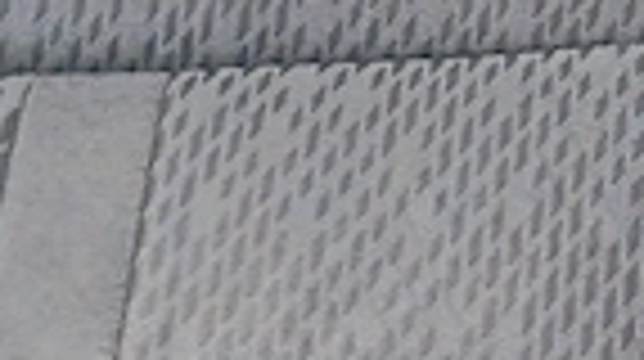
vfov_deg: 5.9
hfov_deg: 11.0
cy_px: -932
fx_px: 3121
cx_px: 1180
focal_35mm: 183
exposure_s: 1/100
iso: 388
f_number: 1.75
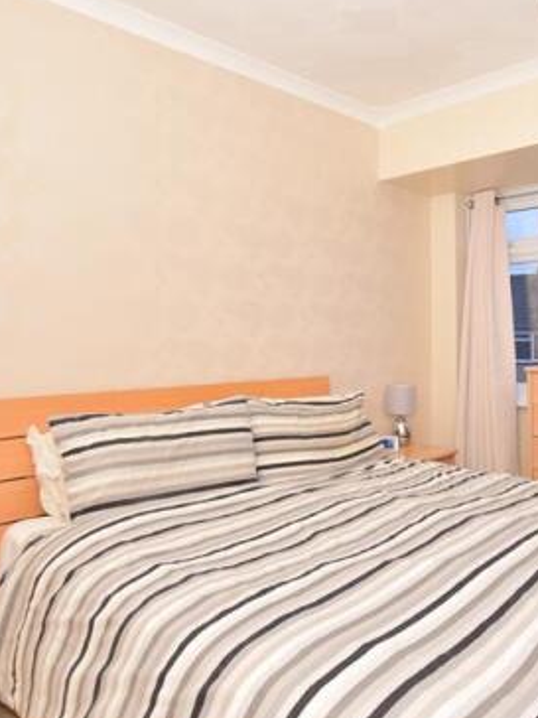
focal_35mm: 26
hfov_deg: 50.7
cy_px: 326
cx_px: 408
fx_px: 539
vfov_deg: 67.2
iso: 400
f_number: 5.6
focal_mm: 10
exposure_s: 1/60
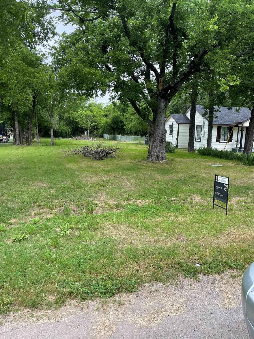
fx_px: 254
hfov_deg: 53.1
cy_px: 170
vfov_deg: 67.3
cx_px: 127
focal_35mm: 26
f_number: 1.6
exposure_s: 1/428
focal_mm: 5.1
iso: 32
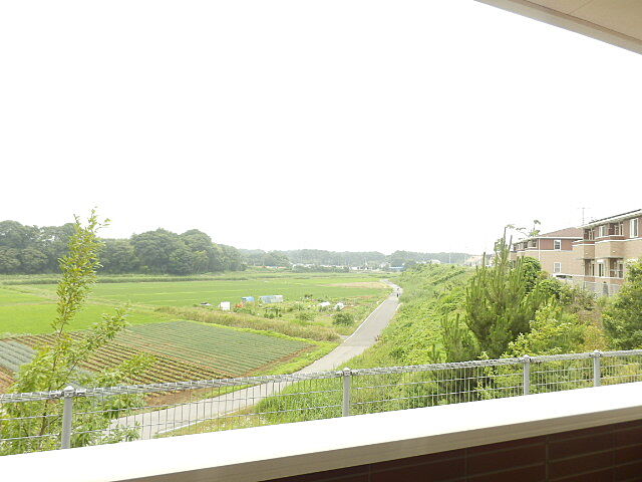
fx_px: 445
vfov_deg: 56.8
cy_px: 241
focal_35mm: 24
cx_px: 321
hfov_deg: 71.6
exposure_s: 1/160
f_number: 3
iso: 80
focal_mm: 4.2
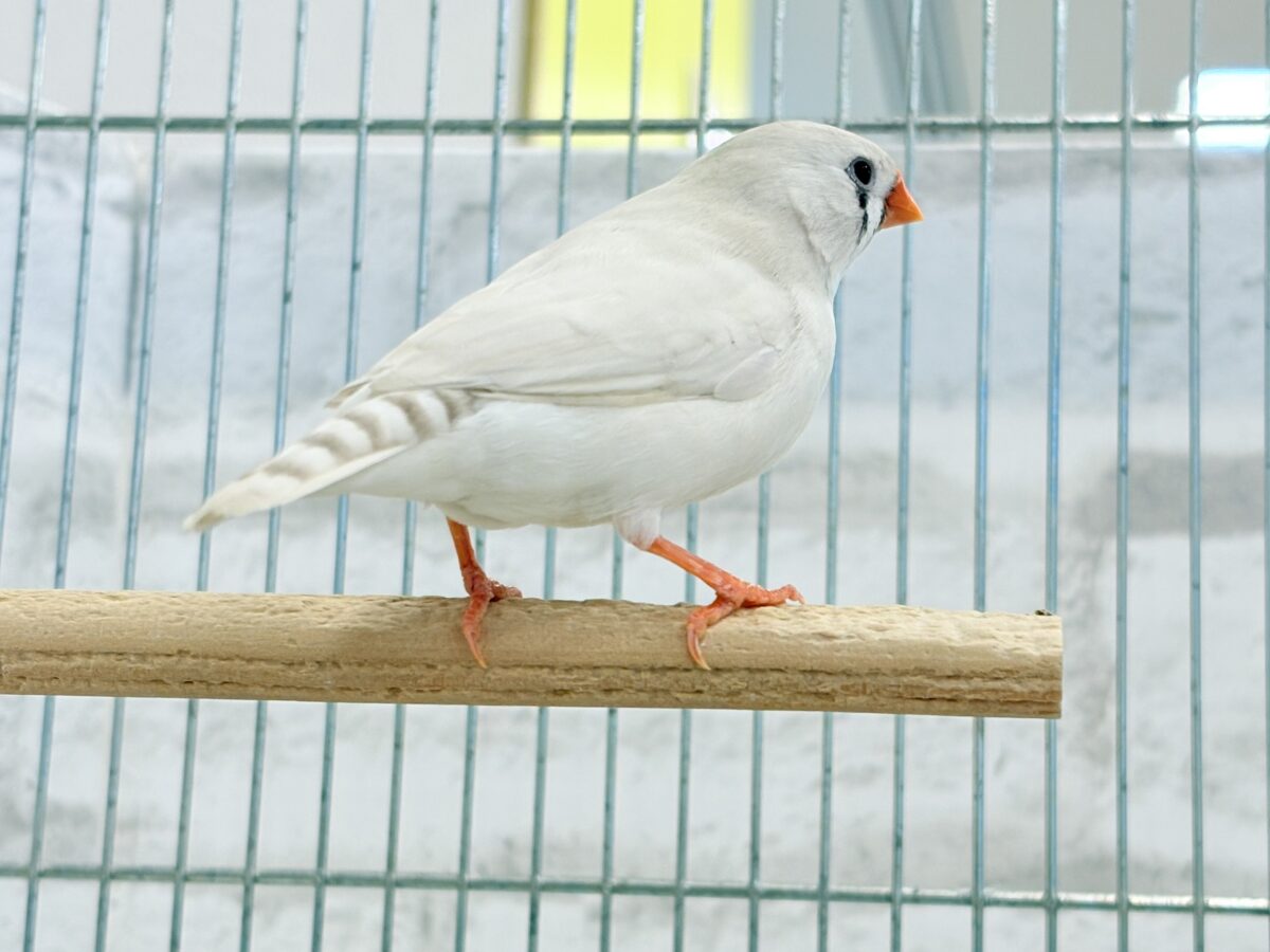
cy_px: 476
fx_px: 1908
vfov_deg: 28.0
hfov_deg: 36.8
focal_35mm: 52
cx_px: 635
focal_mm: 5.96
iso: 80
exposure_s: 1/100
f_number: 1.6
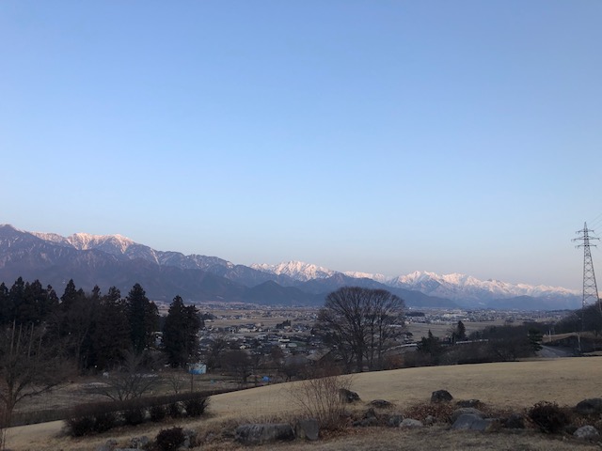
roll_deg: -1.8
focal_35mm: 28
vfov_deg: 49.7
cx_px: 301
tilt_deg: +9.6
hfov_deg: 63.4
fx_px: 487
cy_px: 226
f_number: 1.8
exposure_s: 1/233
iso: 20
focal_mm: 3.99
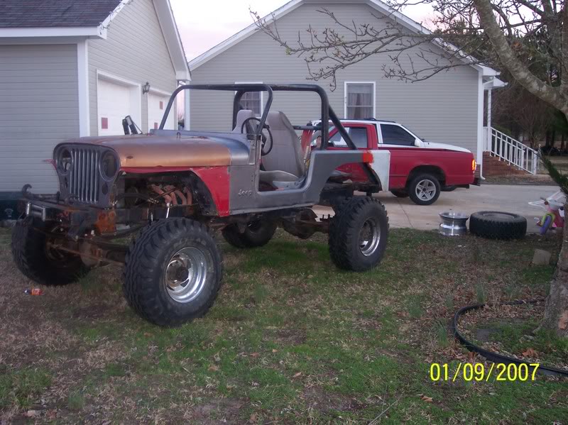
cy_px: 212
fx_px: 623
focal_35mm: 38
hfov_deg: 49.0
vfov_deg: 37.7
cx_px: 284
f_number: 2.8
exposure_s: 1/30
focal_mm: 8
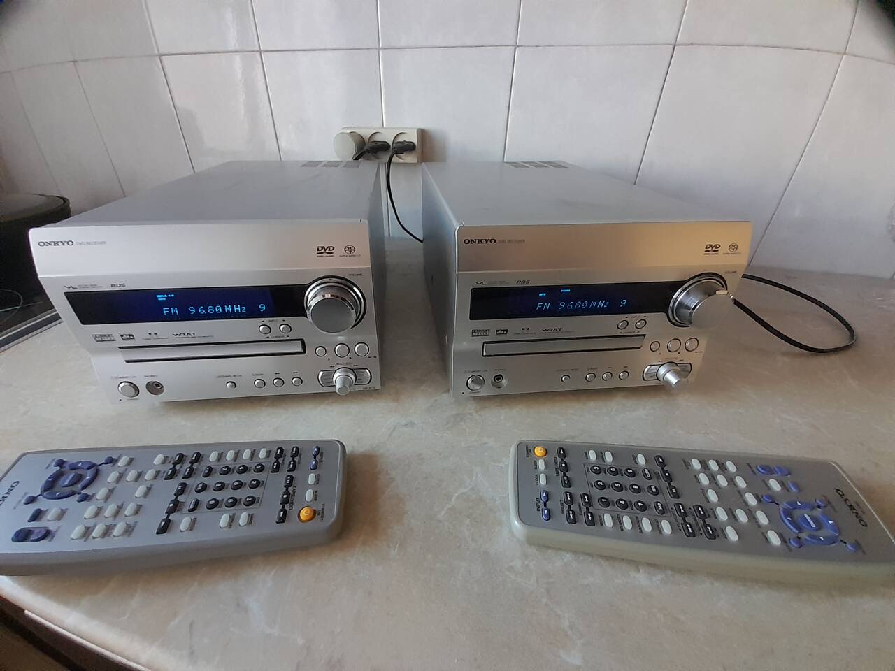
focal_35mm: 13
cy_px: 336
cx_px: 448
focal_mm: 1.13
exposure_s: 1/33
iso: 200
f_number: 2.2
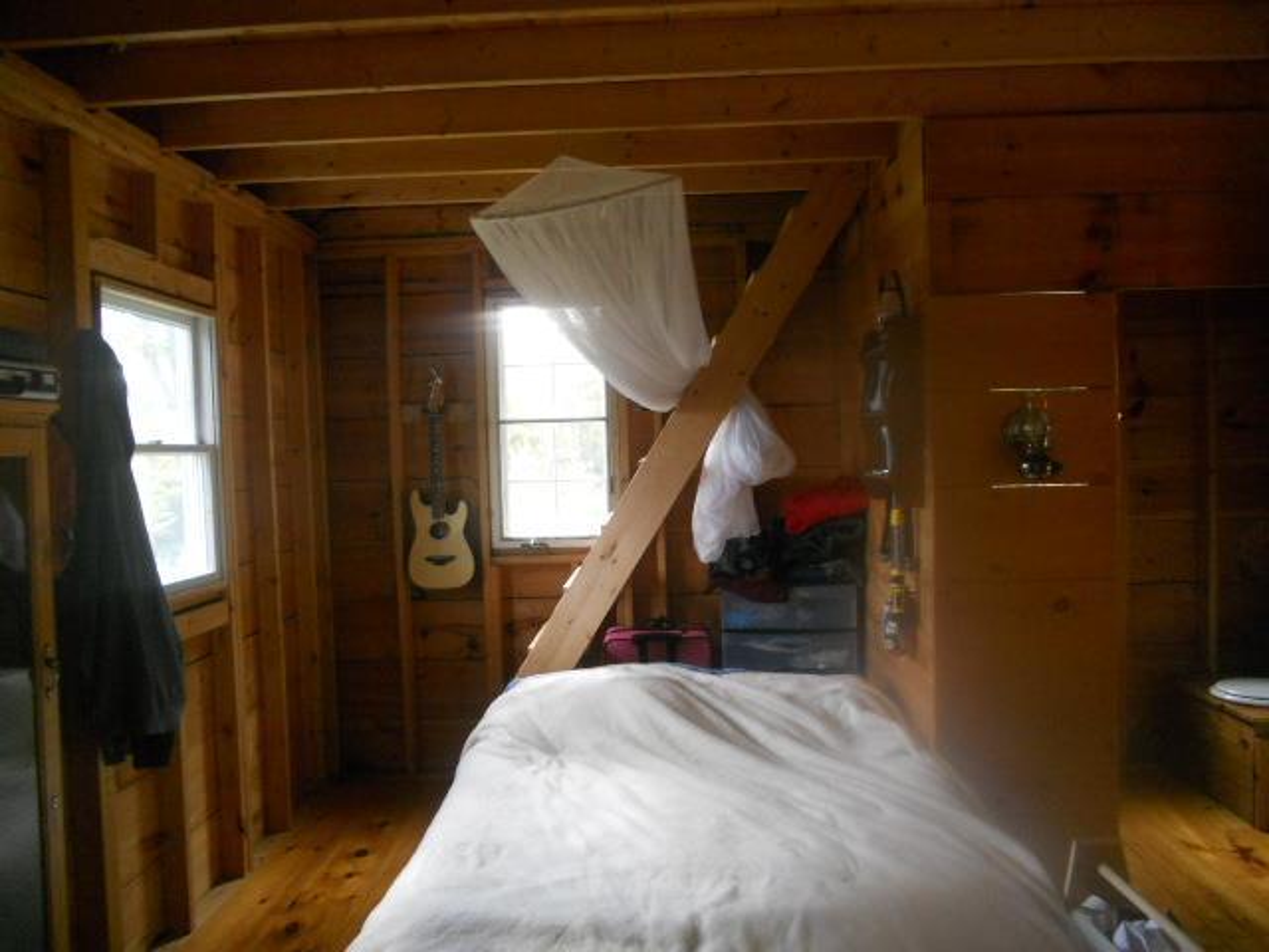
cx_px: 634
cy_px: 476
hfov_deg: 65.3
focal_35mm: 27
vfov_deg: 51.4
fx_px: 990
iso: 320
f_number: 3.2
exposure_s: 1/30
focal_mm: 4.9
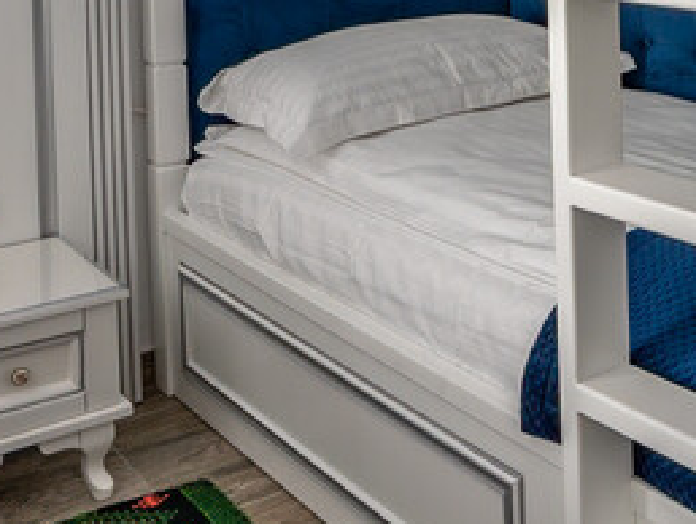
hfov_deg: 29.8
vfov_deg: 21.5
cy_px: -173
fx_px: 1228
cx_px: 669
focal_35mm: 61
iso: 64
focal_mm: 16
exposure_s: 1/8
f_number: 10
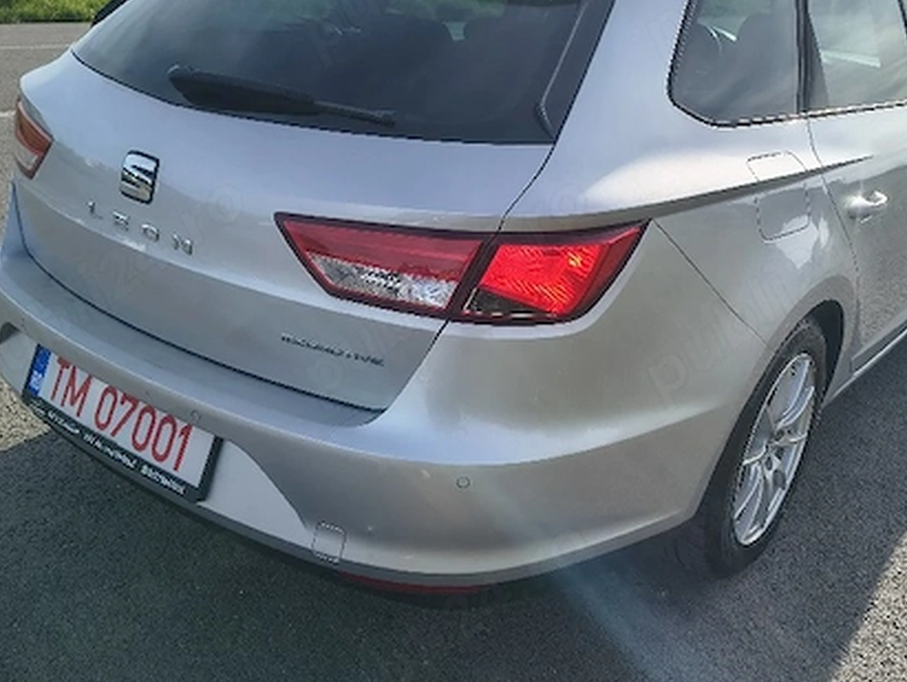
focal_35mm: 35
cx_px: 532
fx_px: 918
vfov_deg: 40.7
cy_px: 300
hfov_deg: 52.3
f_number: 1.8
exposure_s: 1/3333
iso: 100
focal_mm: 5.56
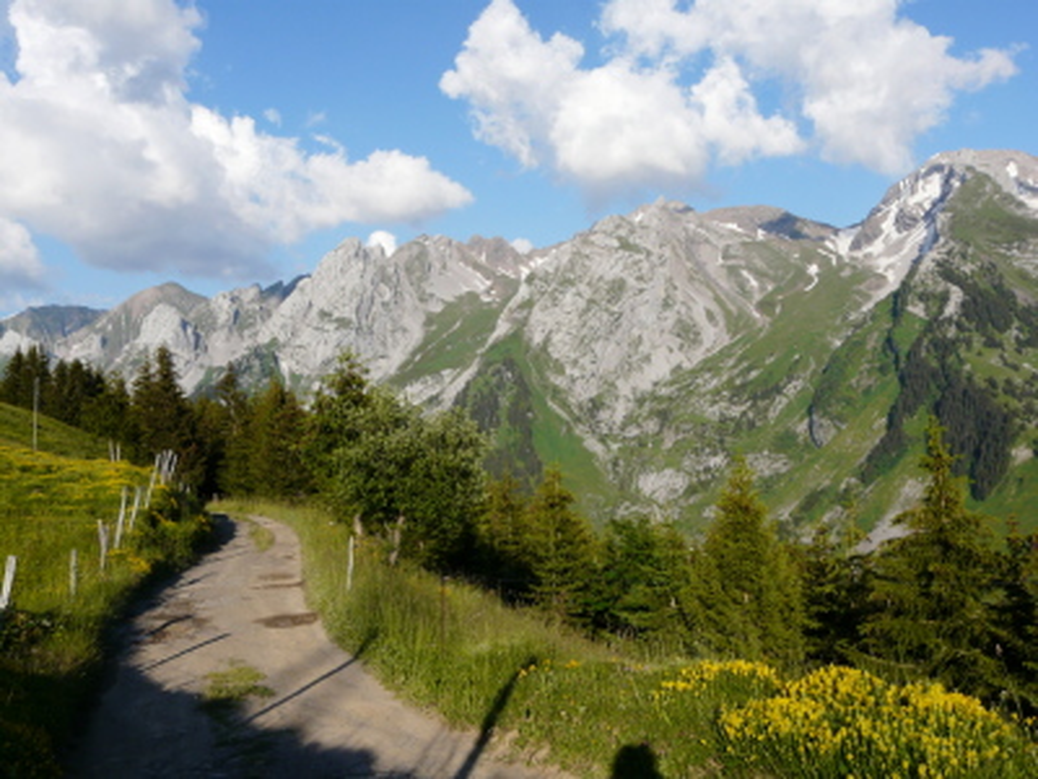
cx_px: 519
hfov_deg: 55.4
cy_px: 390
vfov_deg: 42.9
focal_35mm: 33
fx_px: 990
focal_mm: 5.5
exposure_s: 1/400
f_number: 5.6
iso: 100
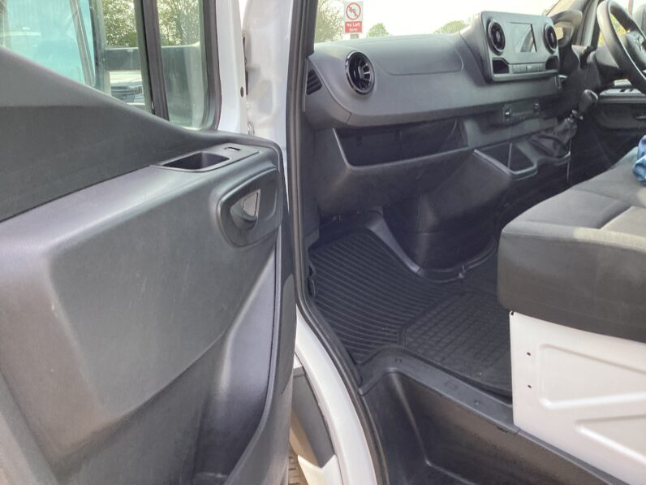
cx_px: 323
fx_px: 579
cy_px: 242
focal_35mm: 31
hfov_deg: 58.4
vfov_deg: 45.4
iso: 32
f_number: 2.4
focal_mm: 3.3
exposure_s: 1/120
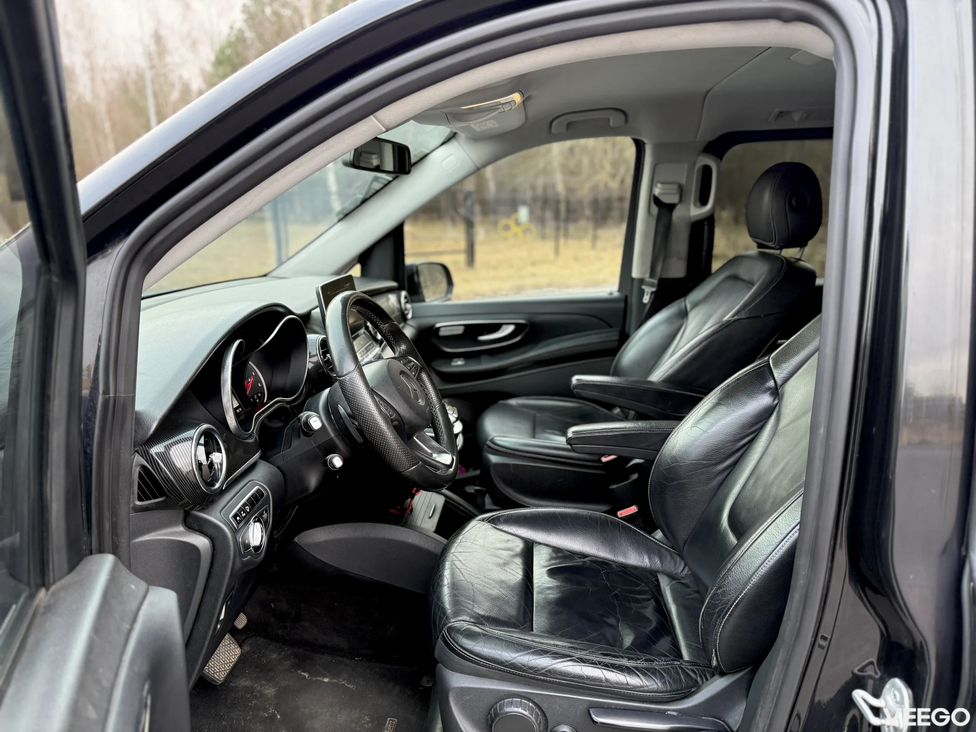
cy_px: 366
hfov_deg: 71.6
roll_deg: +0.2
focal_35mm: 24
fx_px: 677
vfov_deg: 56.8
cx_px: 488
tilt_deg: -14.6
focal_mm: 6.76
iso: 200
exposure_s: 1/104
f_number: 1.78
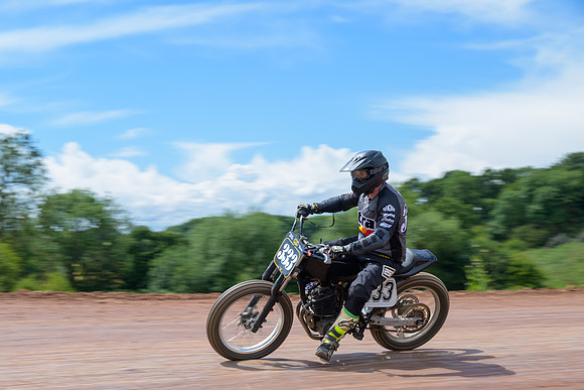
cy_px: 223
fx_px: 1301
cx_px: 250
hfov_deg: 25.3
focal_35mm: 80
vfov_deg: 17.0
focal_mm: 70
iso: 64
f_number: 6.3
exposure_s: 1/160
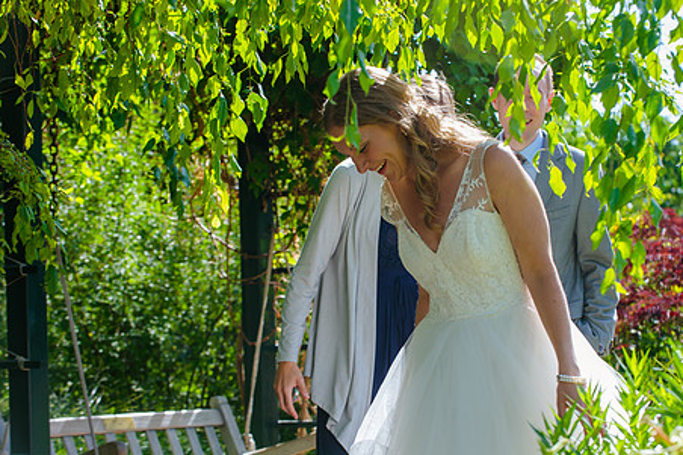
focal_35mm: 131
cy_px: 251
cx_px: 379
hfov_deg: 15.7
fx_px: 2484
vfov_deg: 10.5
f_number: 5.6
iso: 400
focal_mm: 102
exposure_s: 1/400
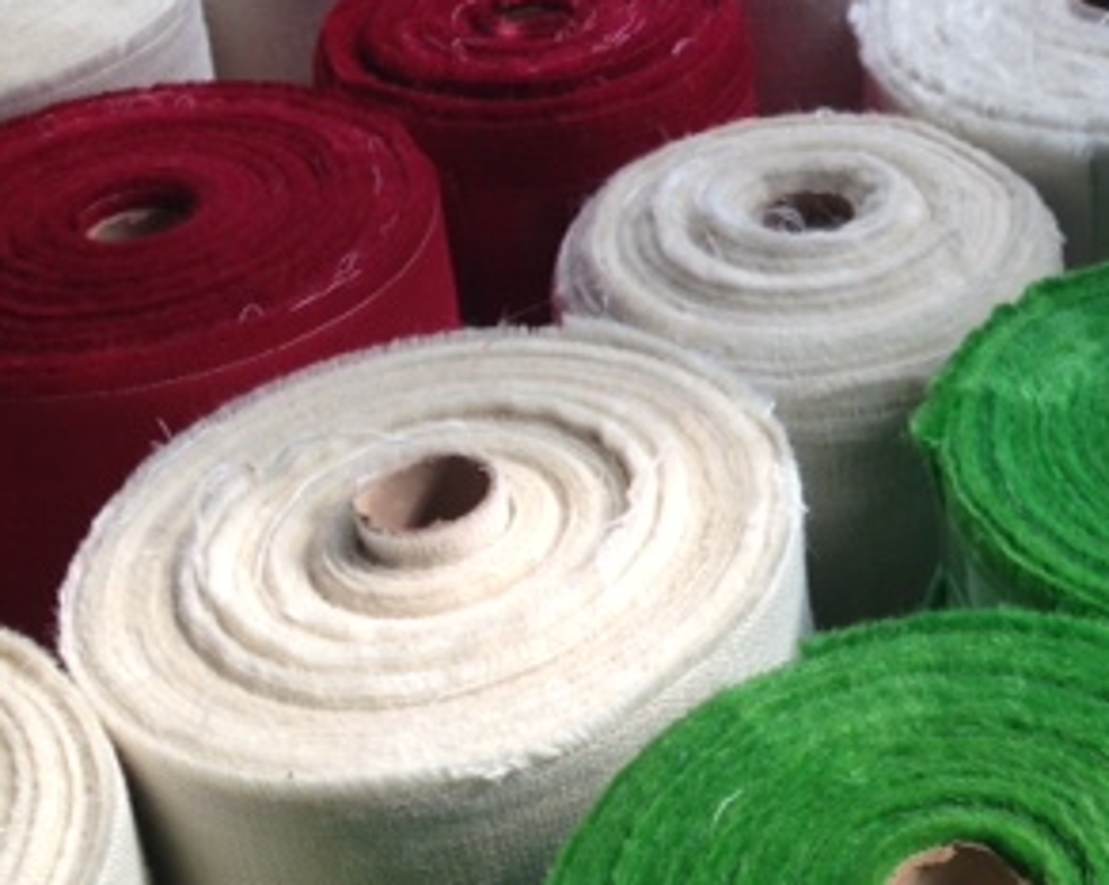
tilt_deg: -31.2
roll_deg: -2.1
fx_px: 2459
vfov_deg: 20.1
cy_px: 133
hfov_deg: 24.3
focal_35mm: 75
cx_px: 1101
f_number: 2.4
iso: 50
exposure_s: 1/40
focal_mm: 4.28
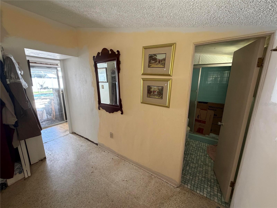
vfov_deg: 85.7
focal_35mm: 14
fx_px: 112
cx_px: 138
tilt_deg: -13.1
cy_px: 104
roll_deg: -0.4
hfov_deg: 102.1
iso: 320
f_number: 2.2
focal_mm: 2.22
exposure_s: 1/60
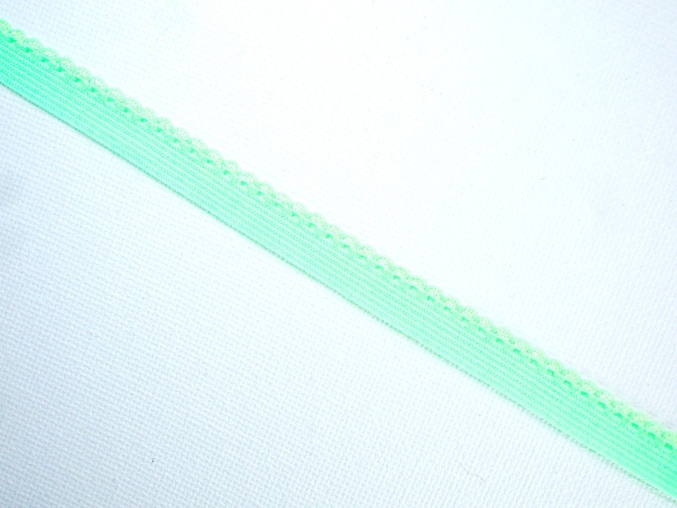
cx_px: 338
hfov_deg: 51.3
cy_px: 254
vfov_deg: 39.7
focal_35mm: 36
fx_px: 704
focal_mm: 6.5
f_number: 4.1
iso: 80
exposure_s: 1/350
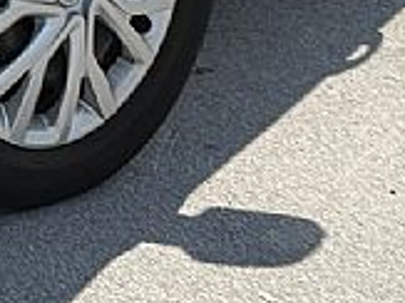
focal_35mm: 236
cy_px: -440
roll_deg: -2.6
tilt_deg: -10.8
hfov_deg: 8.2
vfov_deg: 6.0
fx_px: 2759
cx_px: -239
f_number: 1.78
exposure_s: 1/5208
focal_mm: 6.76
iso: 64
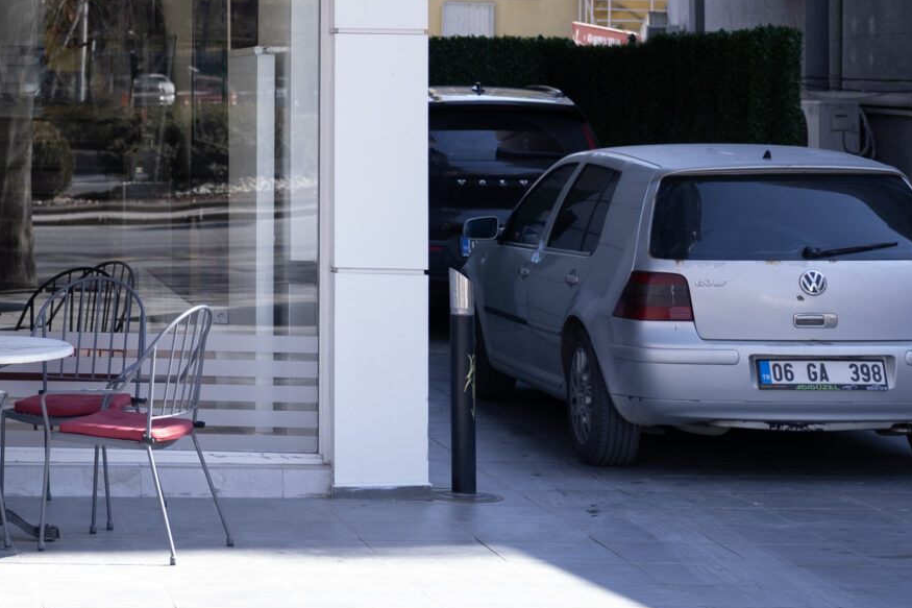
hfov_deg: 16.2
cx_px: -253
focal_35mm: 120
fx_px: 3039
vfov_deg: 11.2
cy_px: -71
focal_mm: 41
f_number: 2.8
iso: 64
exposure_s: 1/160
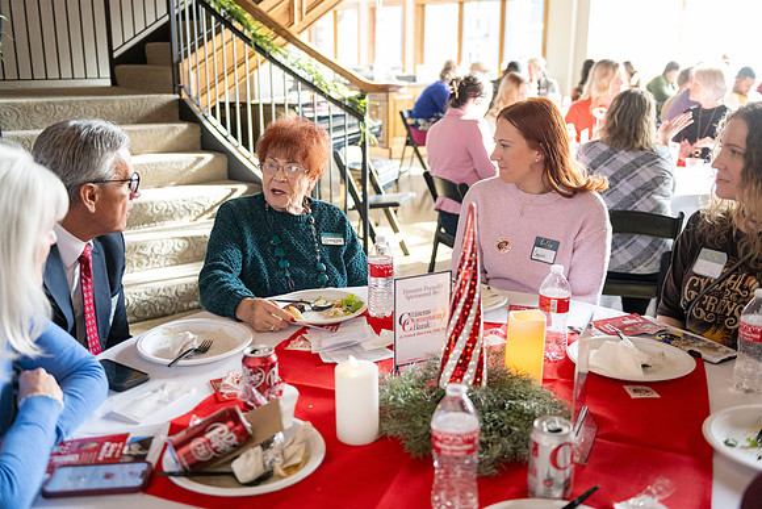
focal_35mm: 35
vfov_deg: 37.9
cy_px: 254
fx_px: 741
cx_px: 381
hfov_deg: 54.4
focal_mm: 35
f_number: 2.8
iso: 2500
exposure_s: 1/320
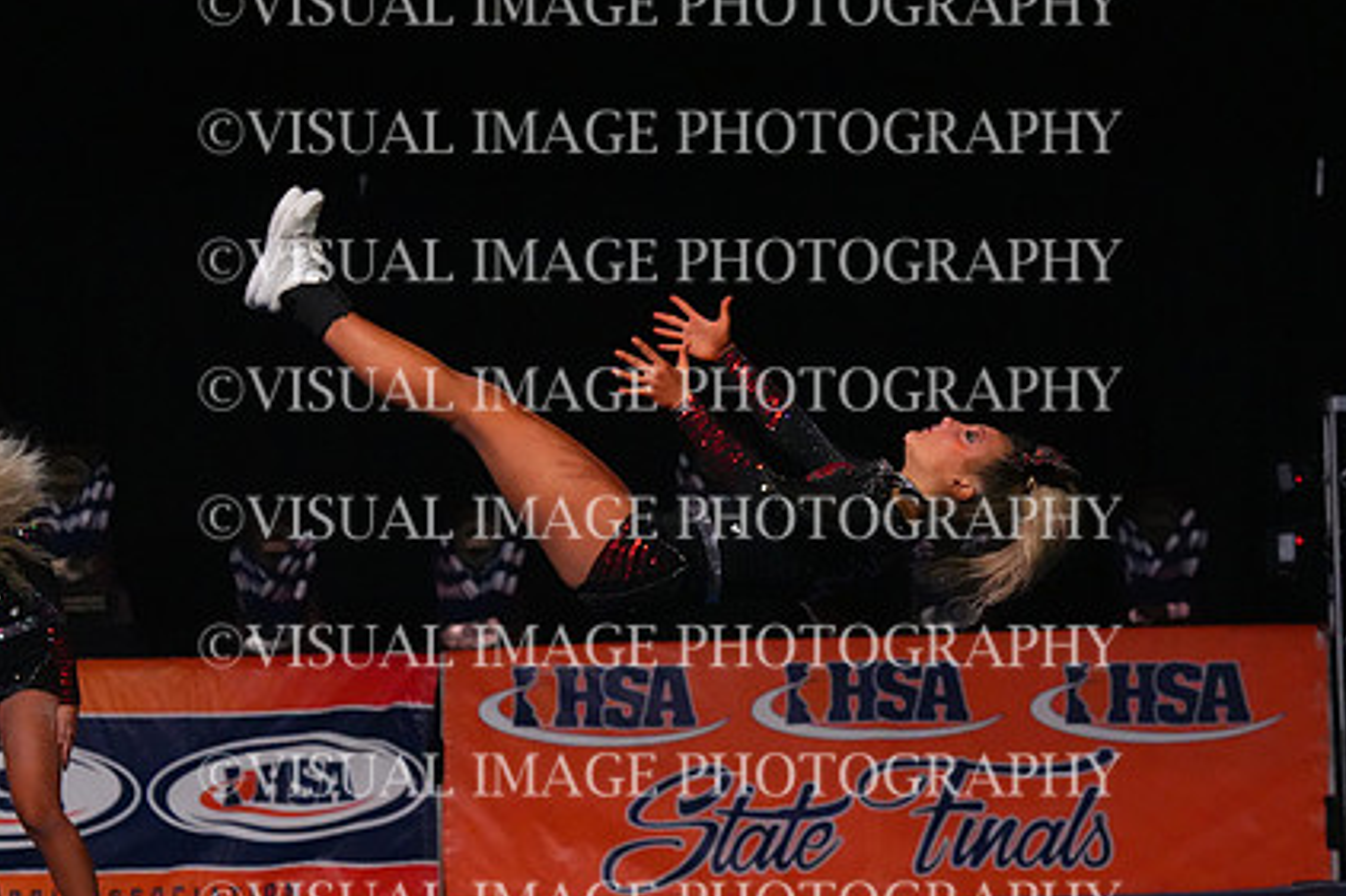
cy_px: 582
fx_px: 10277
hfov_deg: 7.5
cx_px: 660
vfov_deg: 5.0
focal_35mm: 275
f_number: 5.6
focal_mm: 200
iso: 16000
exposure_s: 1/1250
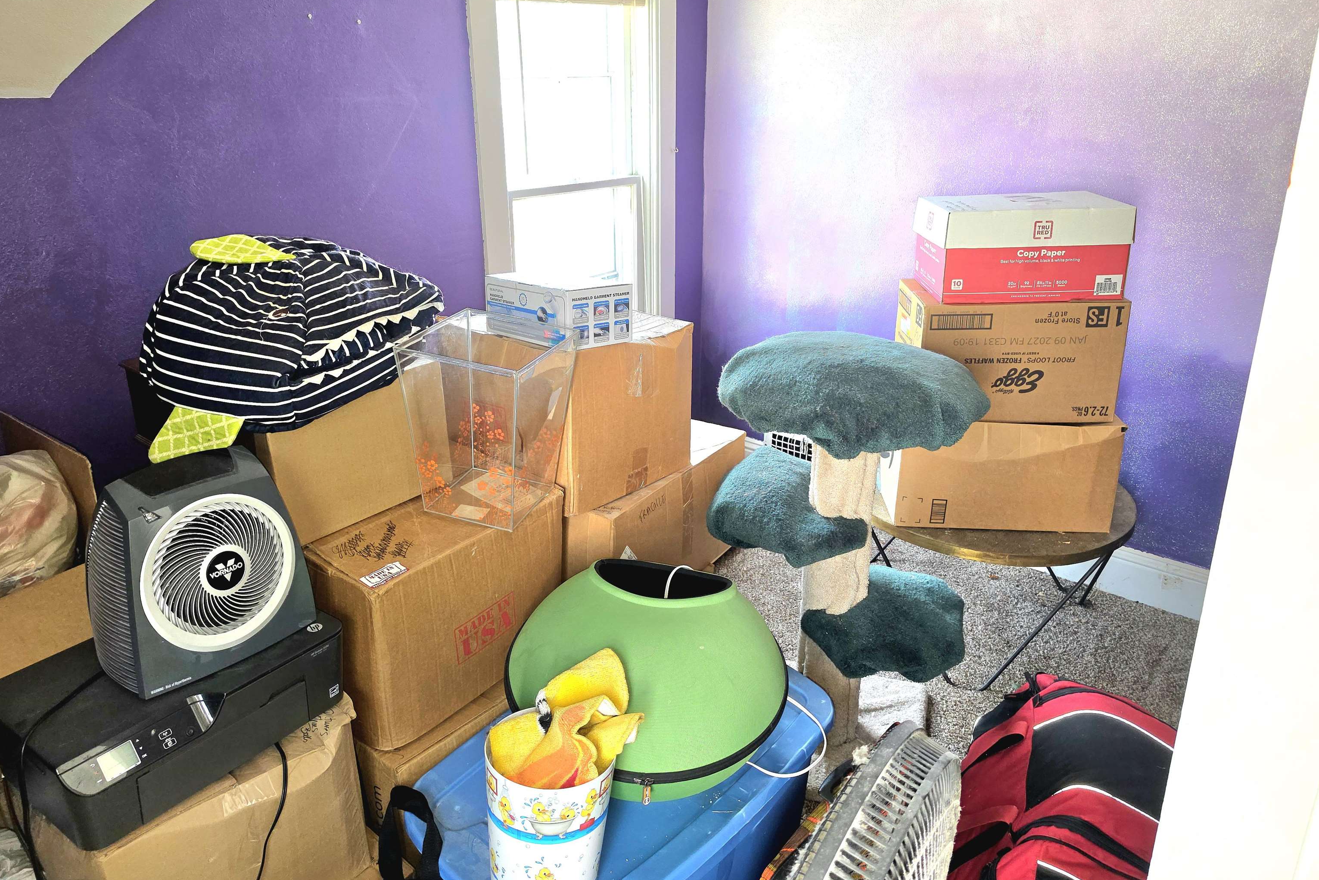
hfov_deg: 73.7
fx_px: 879
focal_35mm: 24
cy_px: 388
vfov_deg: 53.0
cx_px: 658
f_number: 1.4
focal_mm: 6.5
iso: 50
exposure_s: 1/60.2
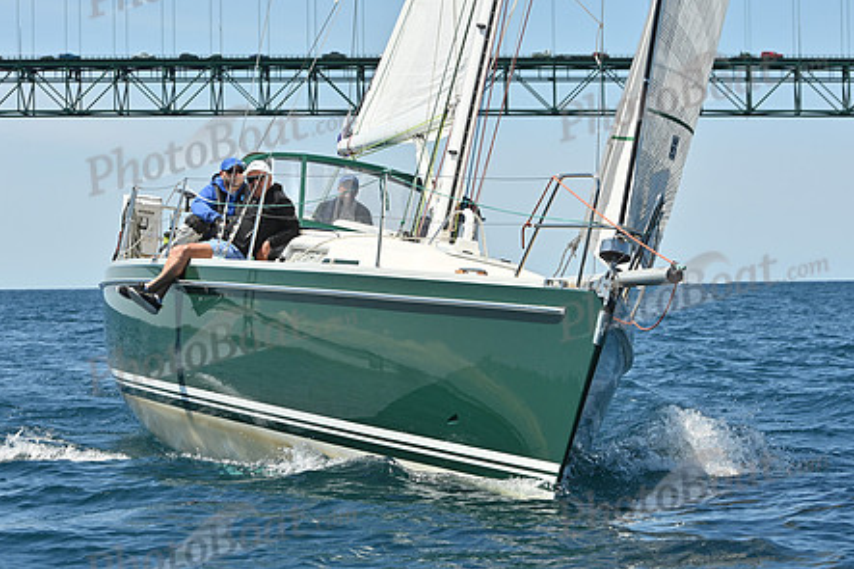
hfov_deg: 15.7
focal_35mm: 131
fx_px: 3106
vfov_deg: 10.5
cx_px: 459
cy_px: 219
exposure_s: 1/1000
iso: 320
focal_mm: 100
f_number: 9
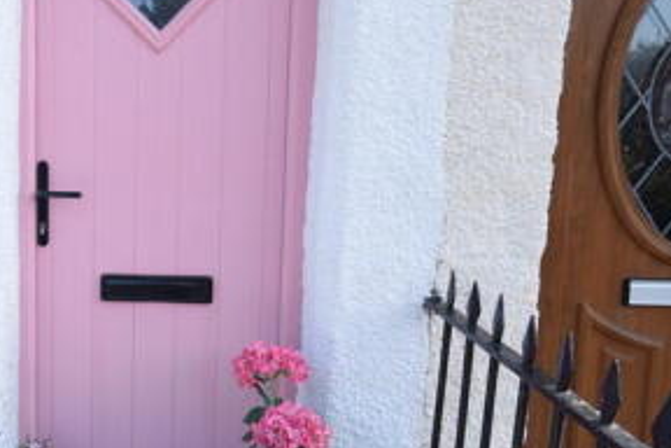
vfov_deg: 32.6
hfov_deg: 42.4
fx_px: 764
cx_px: 36
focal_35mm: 41
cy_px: 253
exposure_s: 1/250
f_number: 8
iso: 320
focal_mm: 12
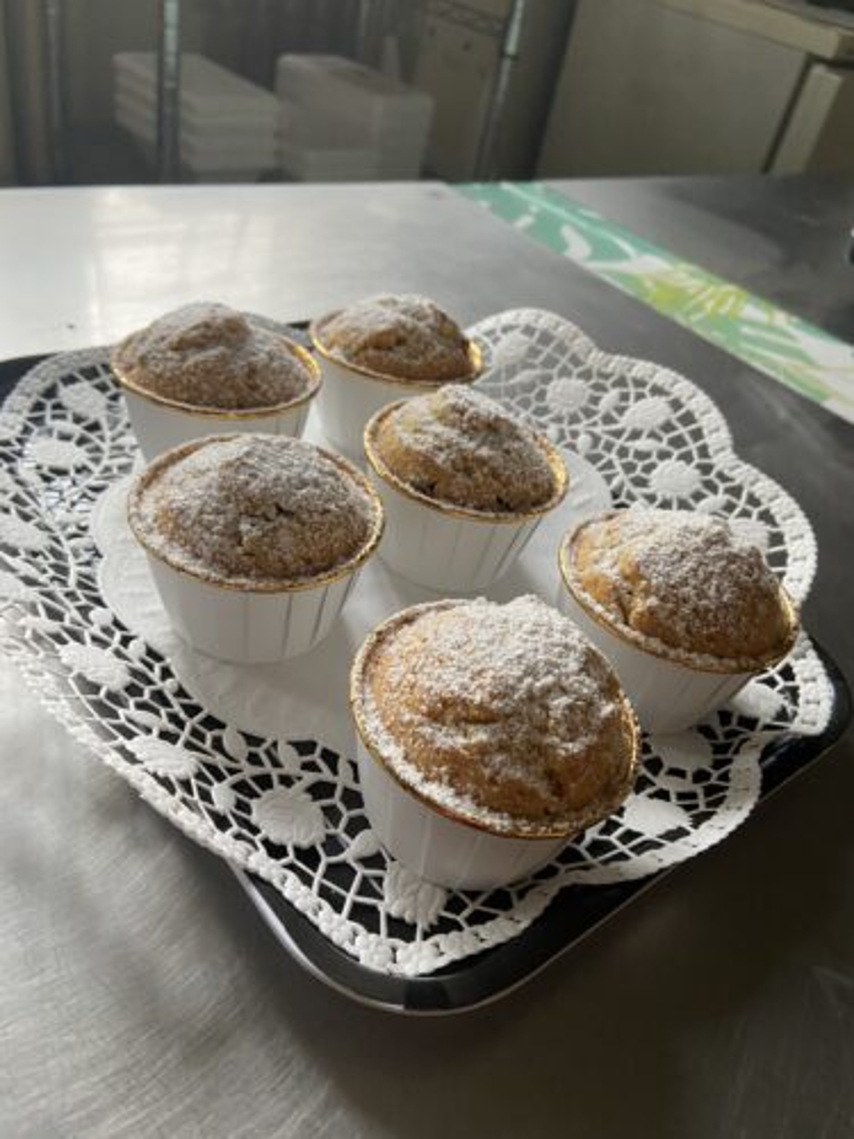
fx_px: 855
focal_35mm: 26
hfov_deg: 53.1
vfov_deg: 67.3
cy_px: 570
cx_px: 427
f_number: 1.8
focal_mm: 4.25
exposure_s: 1/60
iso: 160
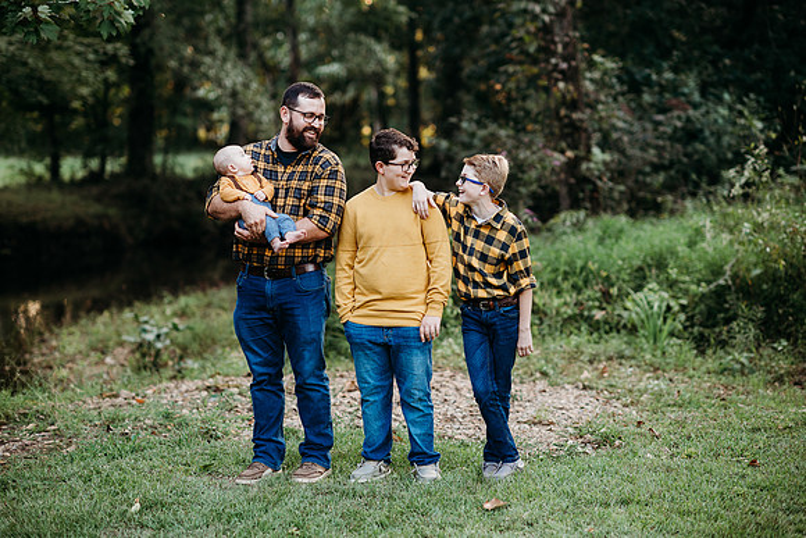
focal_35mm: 85
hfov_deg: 23.9
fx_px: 1903
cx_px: 403
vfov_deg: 16.1
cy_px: 269
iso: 200
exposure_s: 1/200
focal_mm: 85
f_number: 2.2
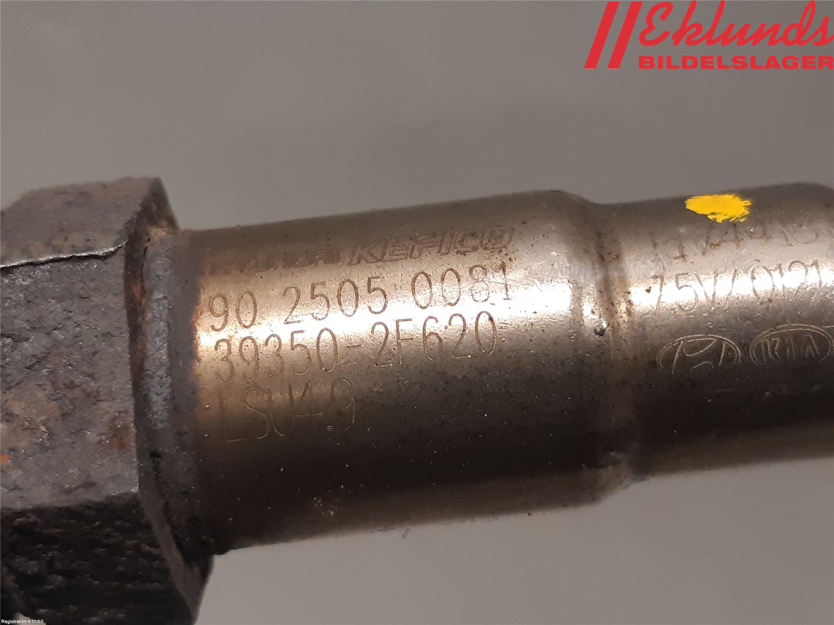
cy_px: 312
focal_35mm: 26
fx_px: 626
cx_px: 417
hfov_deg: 67.3
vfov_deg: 53.1
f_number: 1.7
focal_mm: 3.93
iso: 160
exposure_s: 1/50
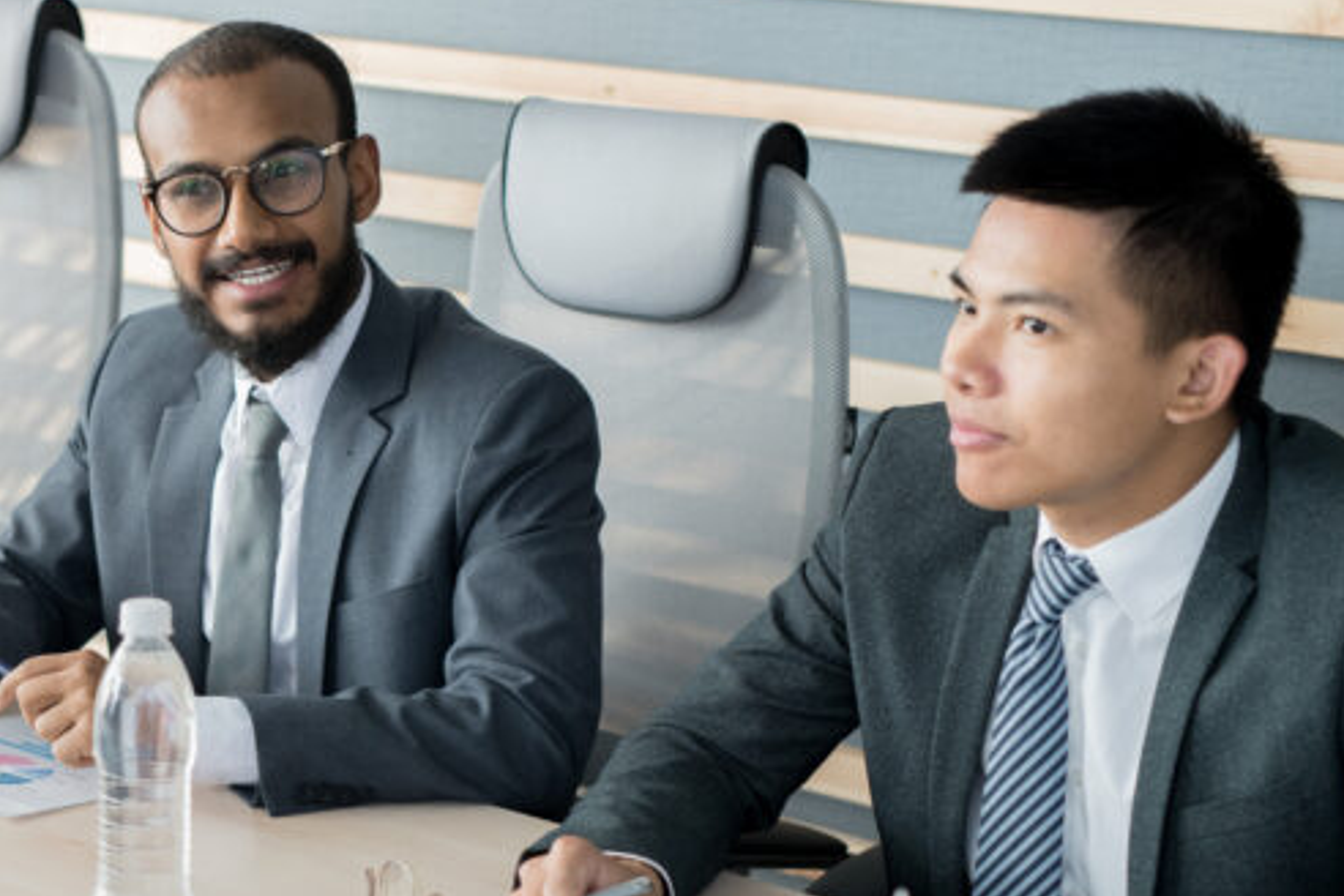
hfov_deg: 19.1
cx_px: 19
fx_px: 3882
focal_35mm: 104
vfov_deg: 13.1
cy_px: 723
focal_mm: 50
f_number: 3.2
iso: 400
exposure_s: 1/160
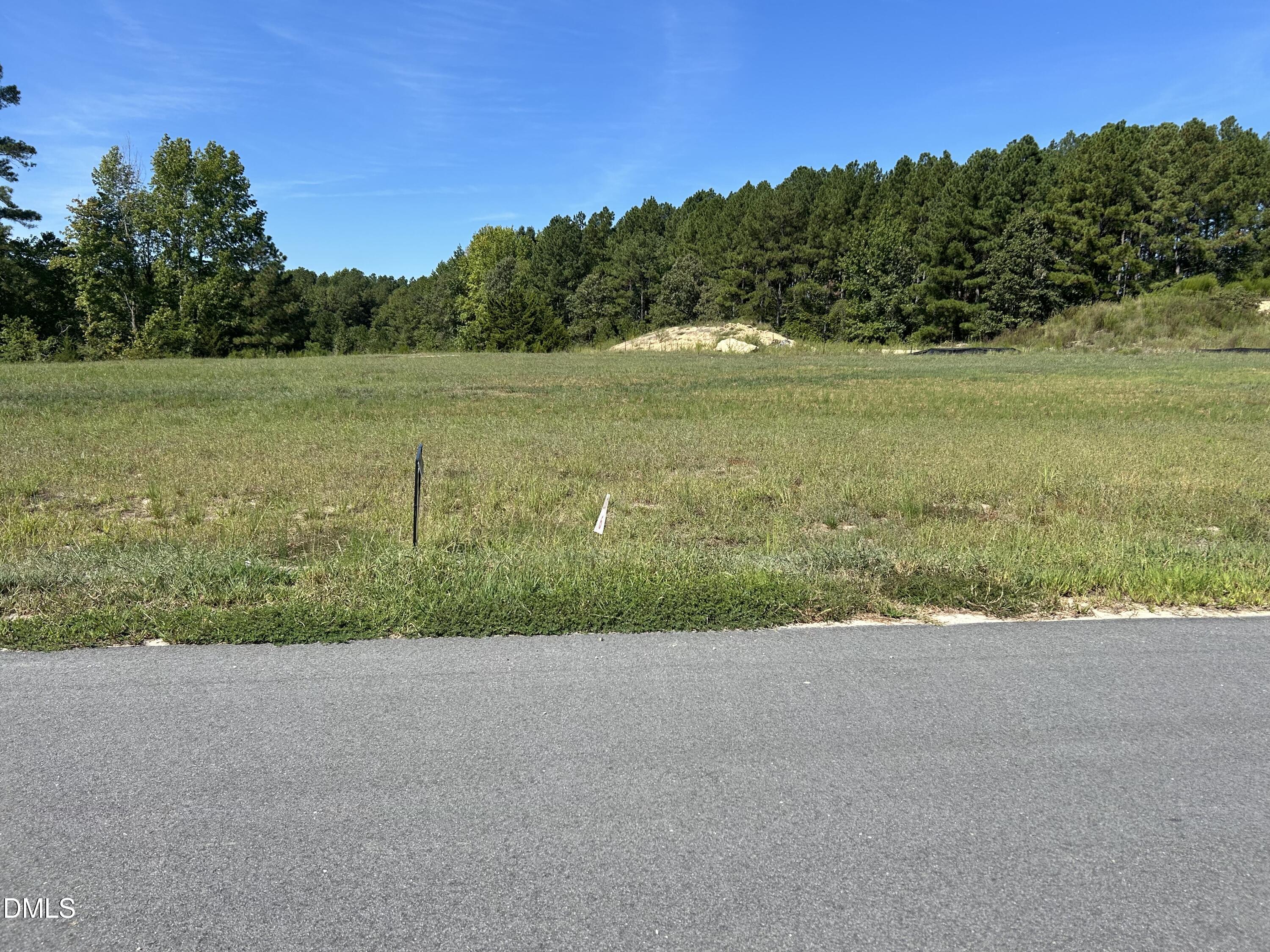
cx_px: 635
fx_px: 954
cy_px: 476
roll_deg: -1.4
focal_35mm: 26
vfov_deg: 53.1
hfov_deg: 67.3
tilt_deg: -7.2
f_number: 1.5
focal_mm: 5.7
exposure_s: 1/3460
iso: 50
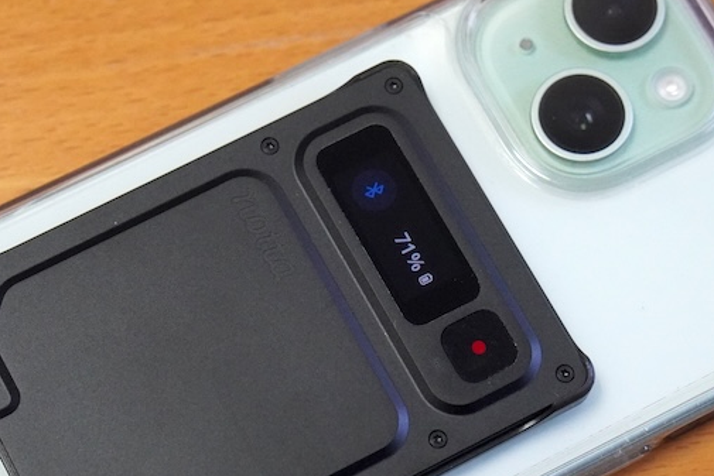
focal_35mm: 114
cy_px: 350
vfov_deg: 12.0
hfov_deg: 17.9
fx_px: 2262
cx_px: 304
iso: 5000
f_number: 5.6
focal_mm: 48
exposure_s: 1/200
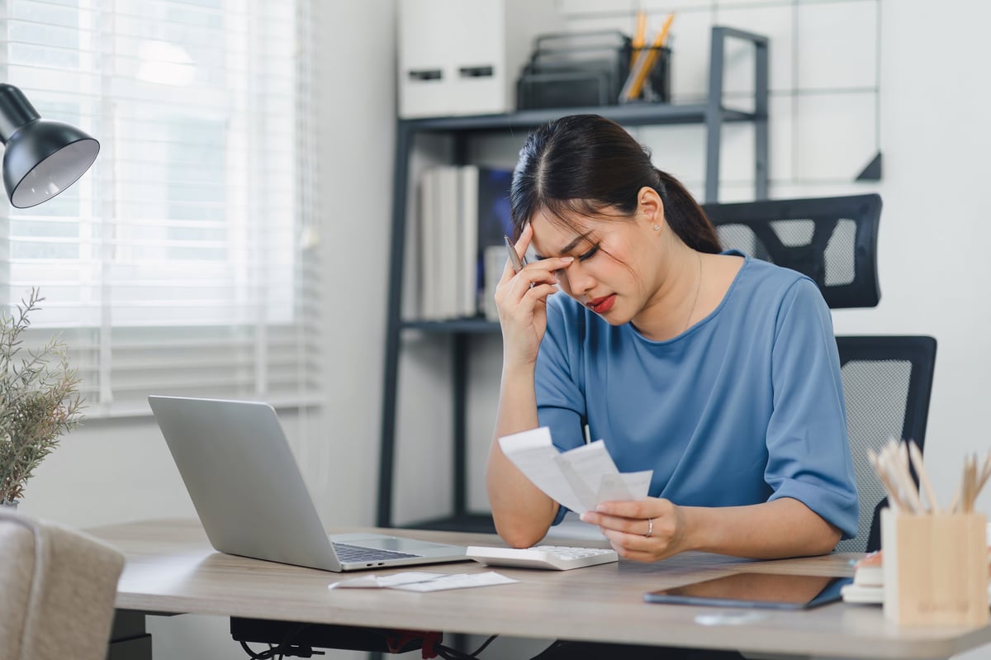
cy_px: 330
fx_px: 2339
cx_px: 496
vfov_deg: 16.1
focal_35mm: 85
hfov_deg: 23.9
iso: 200
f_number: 2
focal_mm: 85
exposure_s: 1/250
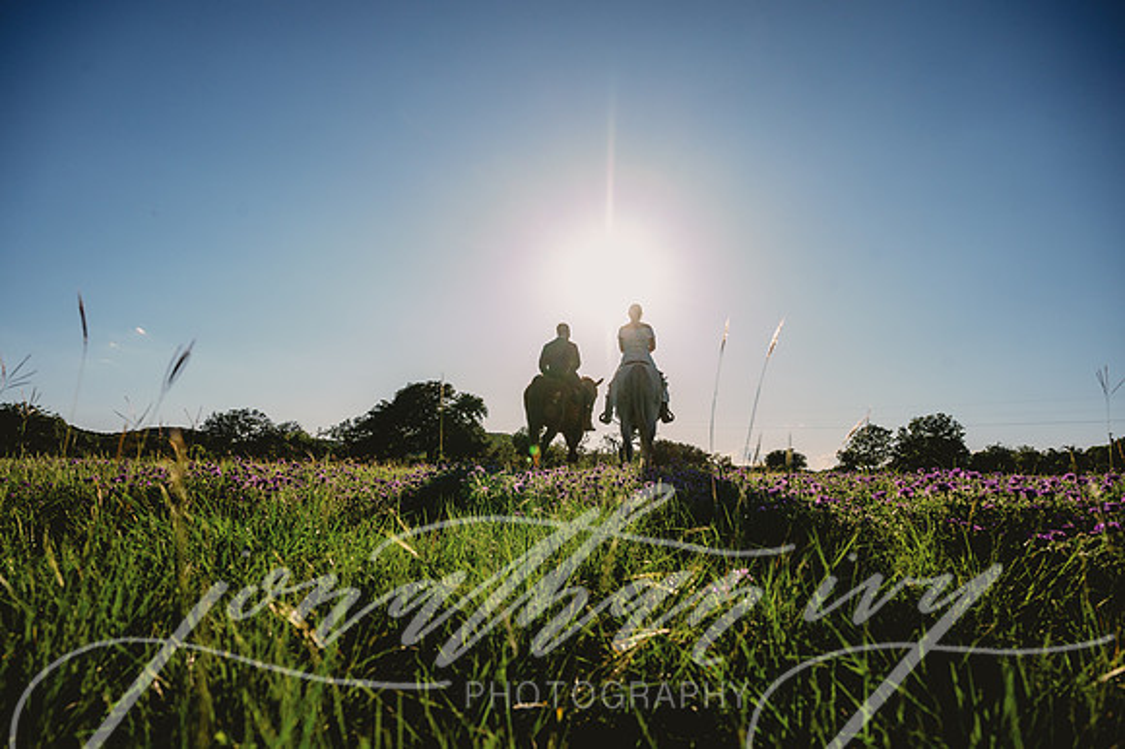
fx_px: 750
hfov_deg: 73.8
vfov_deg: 53.1
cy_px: 374
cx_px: 562
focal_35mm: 24
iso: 125
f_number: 6.3
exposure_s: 1/4000
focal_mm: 24
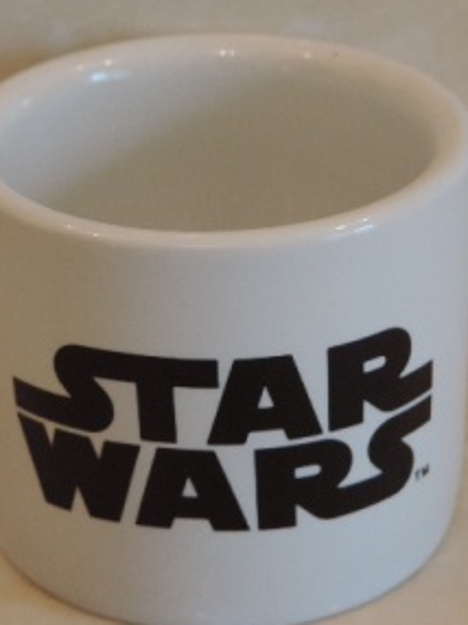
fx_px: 2546
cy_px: 234
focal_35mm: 141
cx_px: 217
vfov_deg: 14.0
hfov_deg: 10.5
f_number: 4.1
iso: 400
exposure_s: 1/40
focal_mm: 16
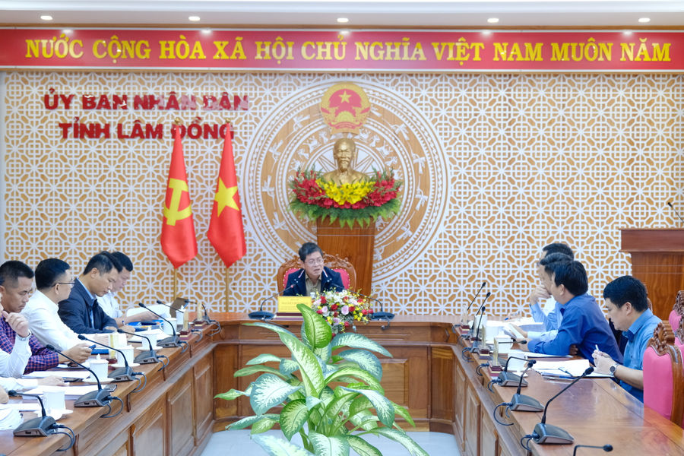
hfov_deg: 30.1
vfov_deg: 20.3
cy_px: 228
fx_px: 1273
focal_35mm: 67
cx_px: 342
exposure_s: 1/160
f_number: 4
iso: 1600
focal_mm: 44.7
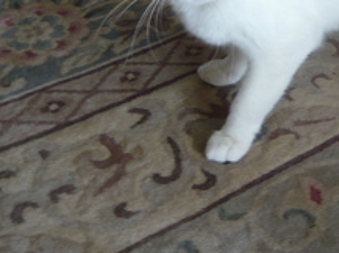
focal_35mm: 64
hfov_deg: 29.7
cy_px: 15
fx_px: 626
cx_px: 269
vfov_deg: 22.2
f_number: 2.8
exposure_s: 1/60
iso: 100
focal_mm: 5.5
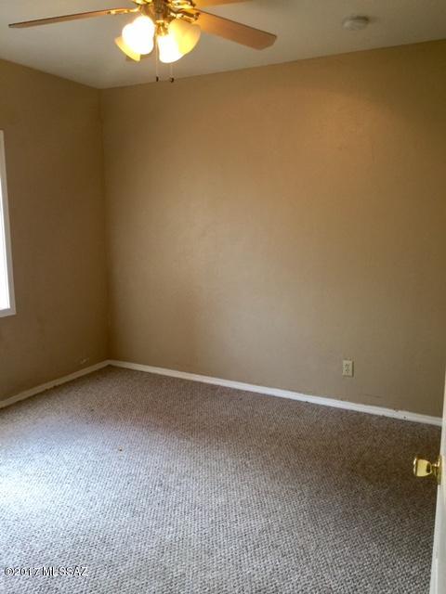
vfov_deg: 61.7
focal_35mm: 29
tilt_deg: -9.0
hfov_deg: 48.2
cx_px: 223
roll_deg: +0.9
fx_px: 498
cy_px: 297
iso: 40
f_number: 2.2
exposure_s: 1/15
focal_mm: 4.15
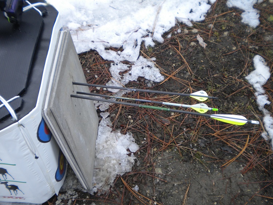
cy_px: 102
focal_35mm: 41
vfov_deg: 35.1
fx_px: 323
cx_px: 136
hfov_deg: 45.8
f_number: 3.5
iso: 80
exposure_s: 1/59.5
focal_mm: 7.4
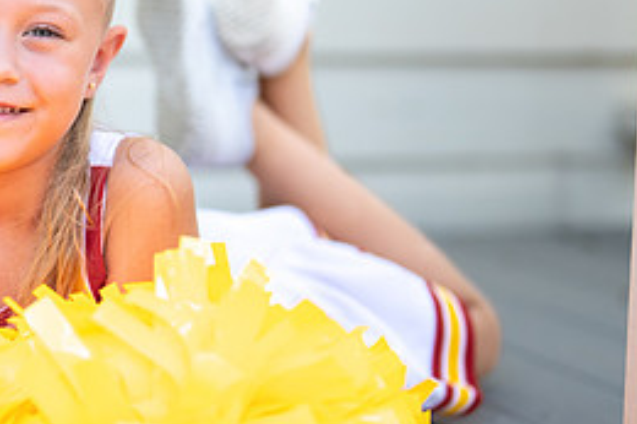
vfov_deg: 9.2
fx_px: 2635
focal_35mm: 149
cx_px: 3
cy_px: 116
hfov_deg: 13.6
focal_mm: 50
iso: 100
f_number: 1.2
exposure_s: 1/2500
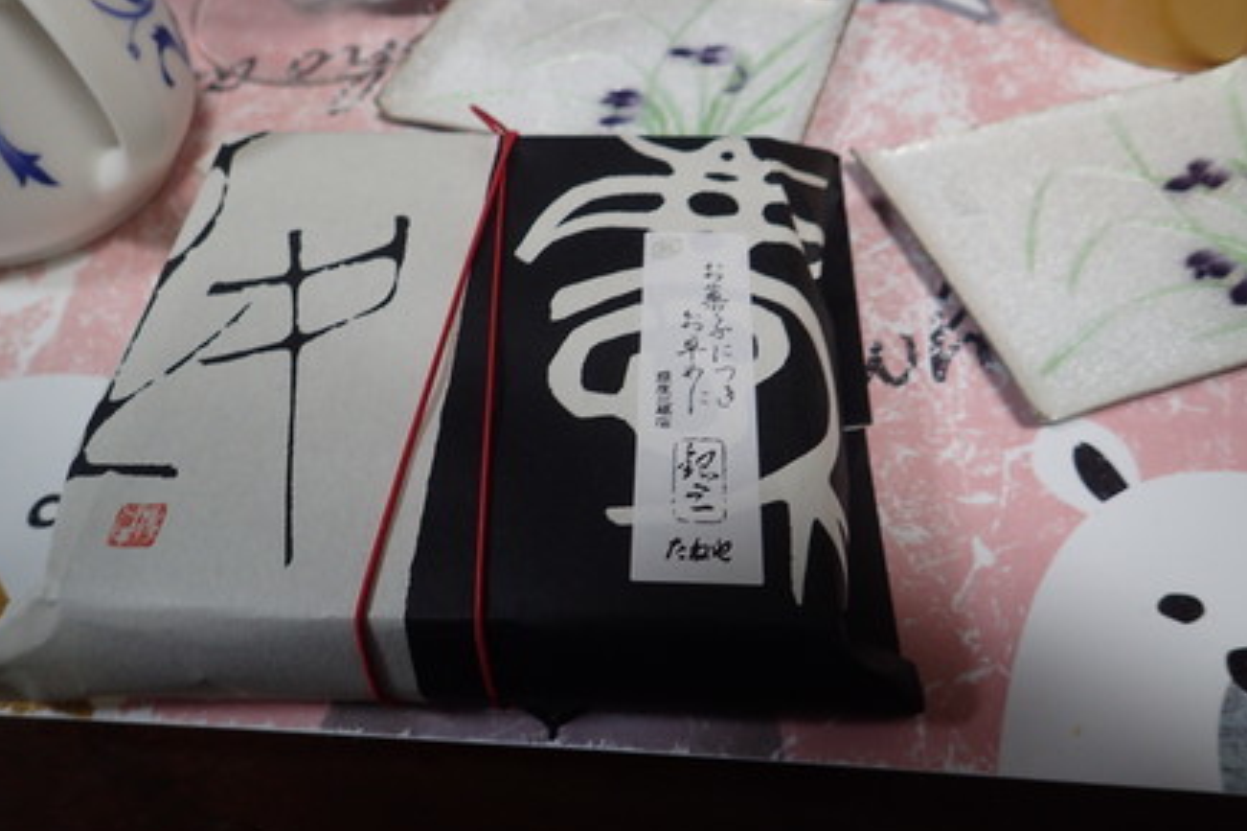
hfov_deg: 67.4
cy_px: 414
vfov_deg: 47.9
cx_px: 624
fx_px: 935
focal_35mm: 27
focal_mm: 4.5
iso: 200
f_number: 2
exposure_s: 1/60
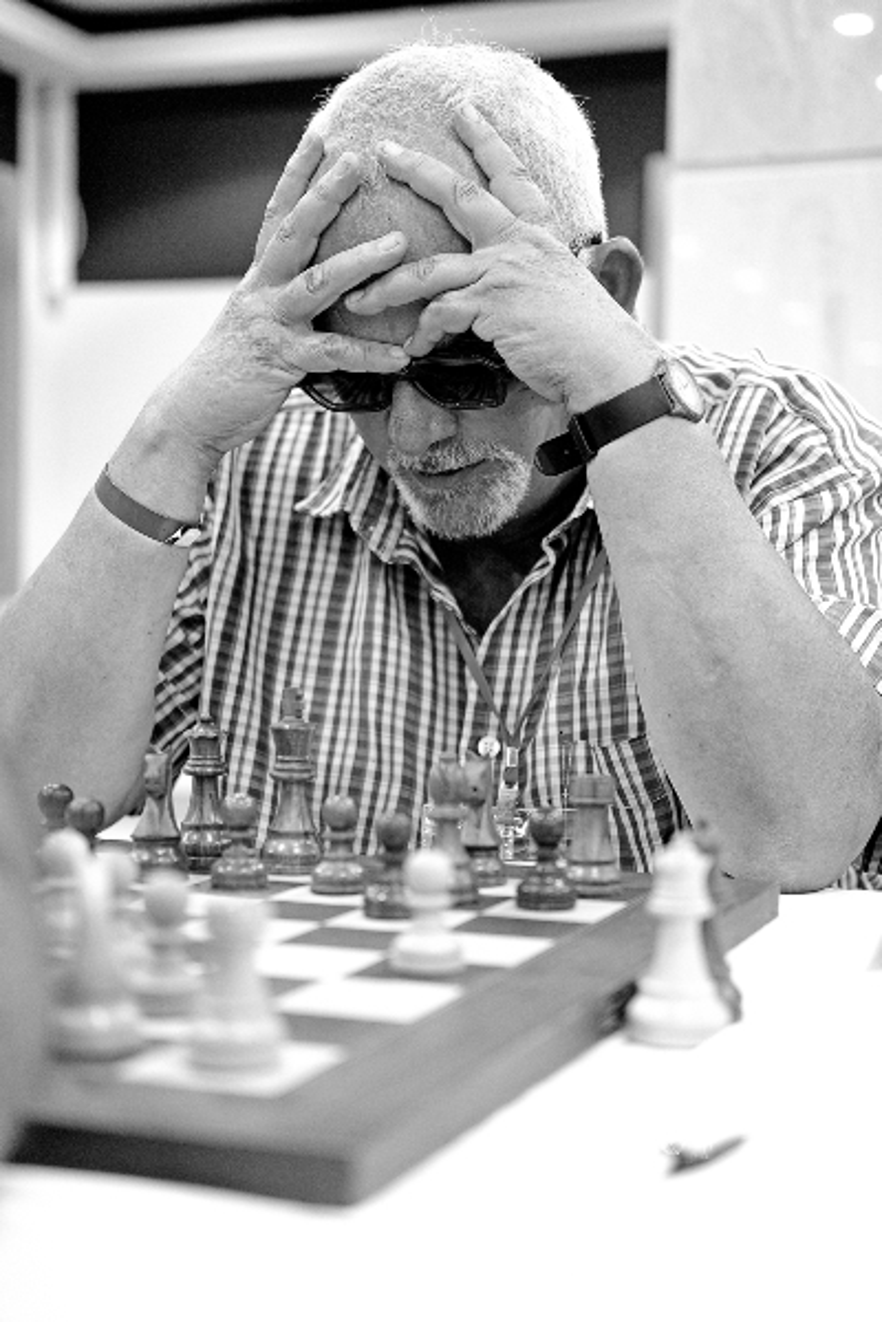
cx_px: 441
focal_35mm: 53
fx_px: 1948
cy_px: 661
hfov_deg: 25.5
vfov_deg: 37.5
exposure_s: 1/250
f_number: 2
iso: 800
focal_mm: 35
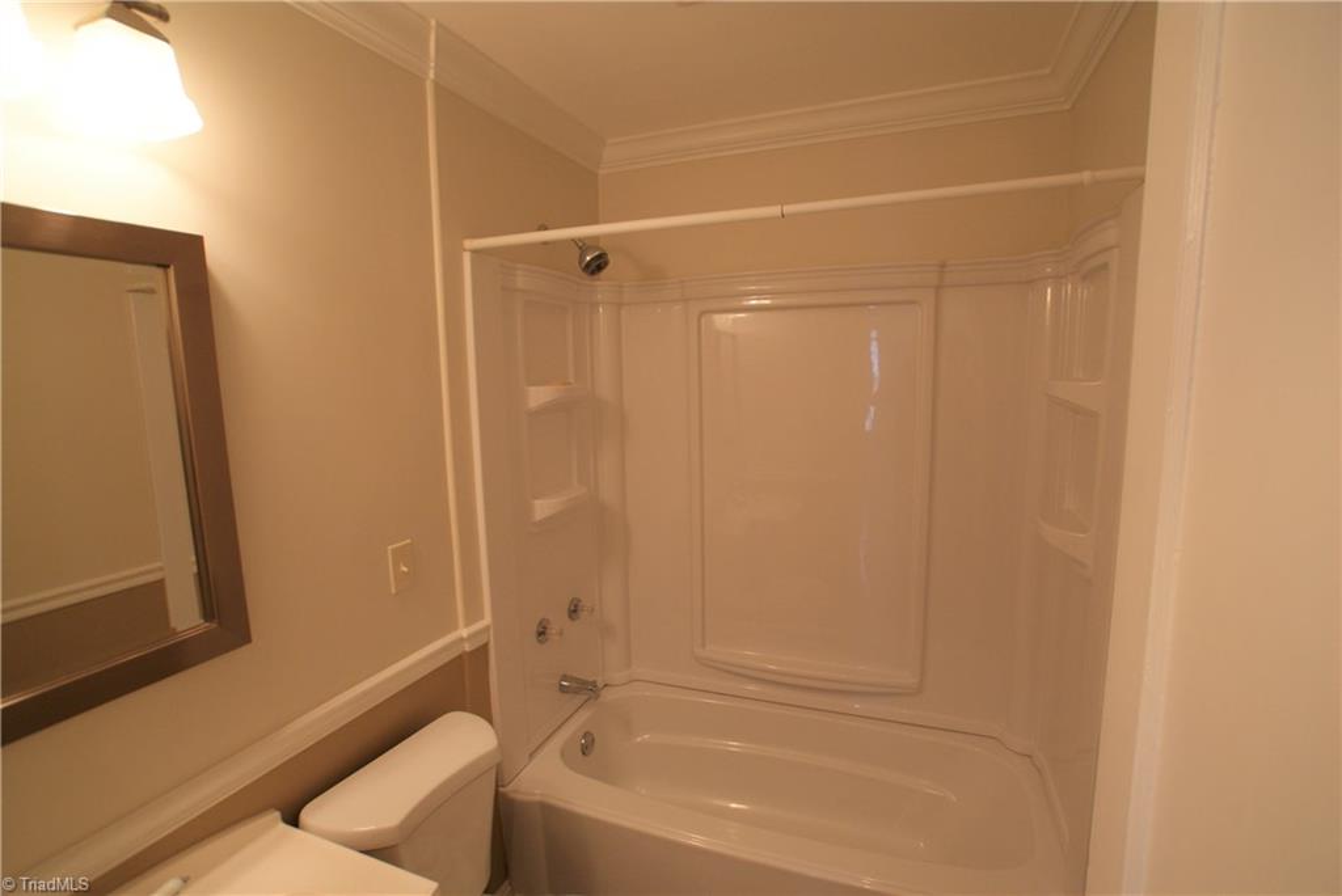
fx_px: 615
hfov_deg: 94.9
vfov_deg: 72.1
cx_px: 671
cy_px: 448
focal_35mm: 16
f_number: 4.5
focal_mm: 11
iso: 400
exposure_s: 1/30
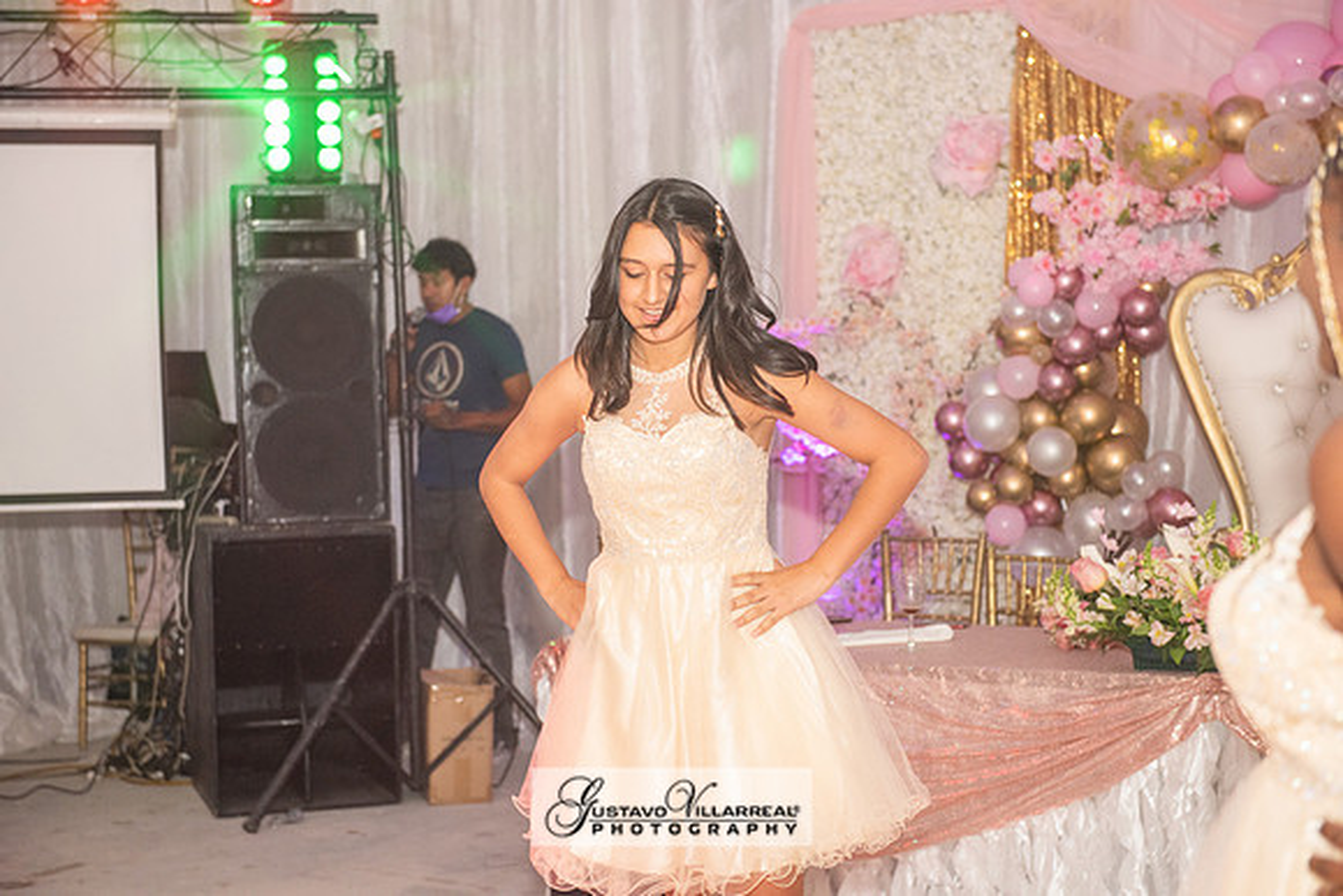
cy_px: 448
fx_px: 2612
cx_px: 672
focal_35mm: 70
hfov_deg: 28.8
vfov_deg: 19.5
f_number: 4
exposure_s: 1/160
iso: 1250
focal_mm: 70
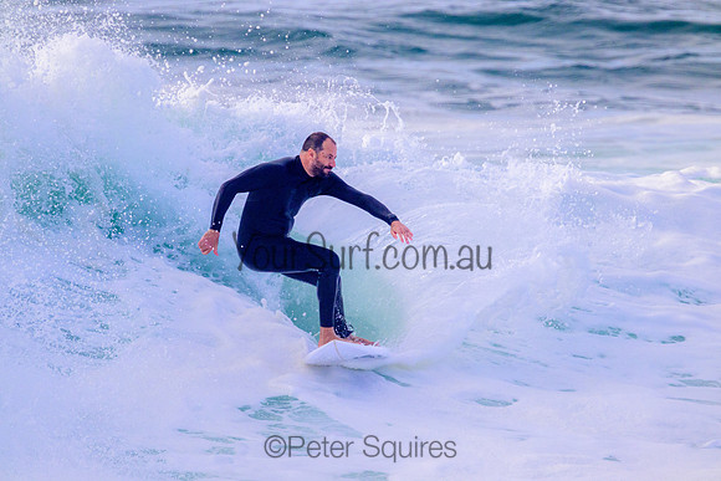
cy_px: 240
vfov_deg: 1.7
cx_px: 360
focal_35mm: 800
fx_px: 16025
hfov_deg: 2.6
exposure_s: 1/2000
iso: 1800
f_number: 11
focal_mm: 800
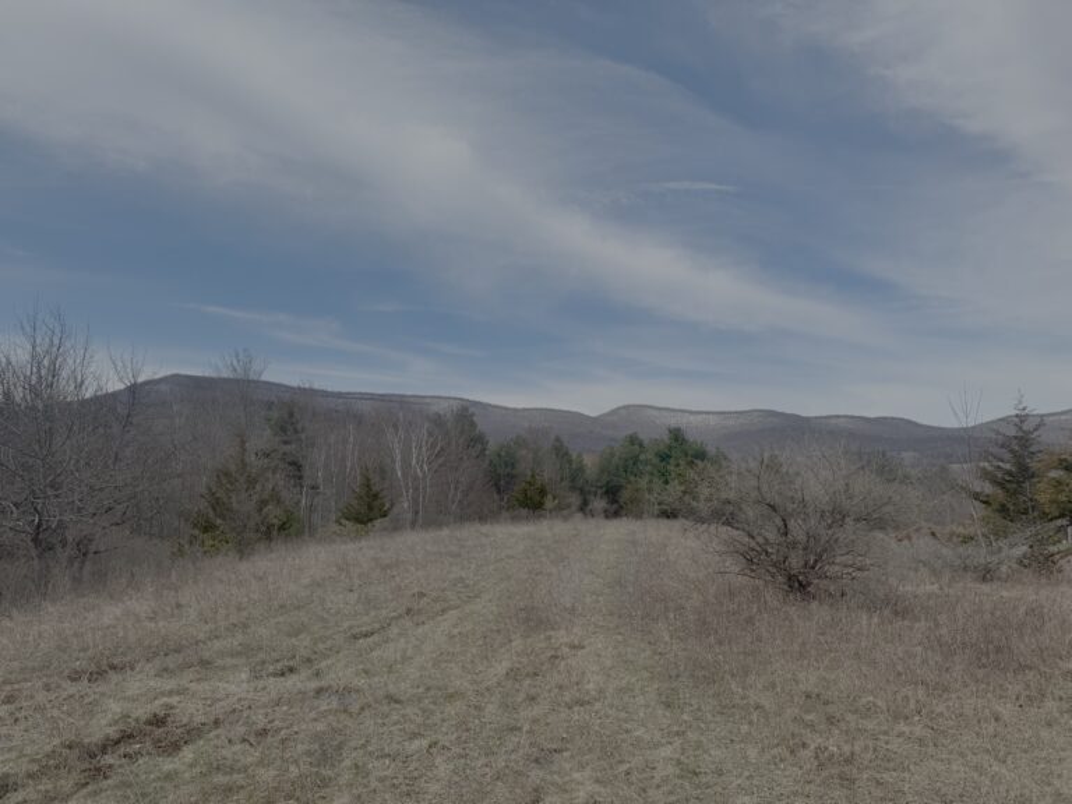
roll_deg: +0.3
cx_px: 536
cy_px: 402
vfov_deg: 56.8
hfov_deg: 71.6
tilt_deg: +6.2
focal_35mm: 24
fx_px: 743
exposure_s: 1/7092
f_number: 1.78
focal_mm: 6.76
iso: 80
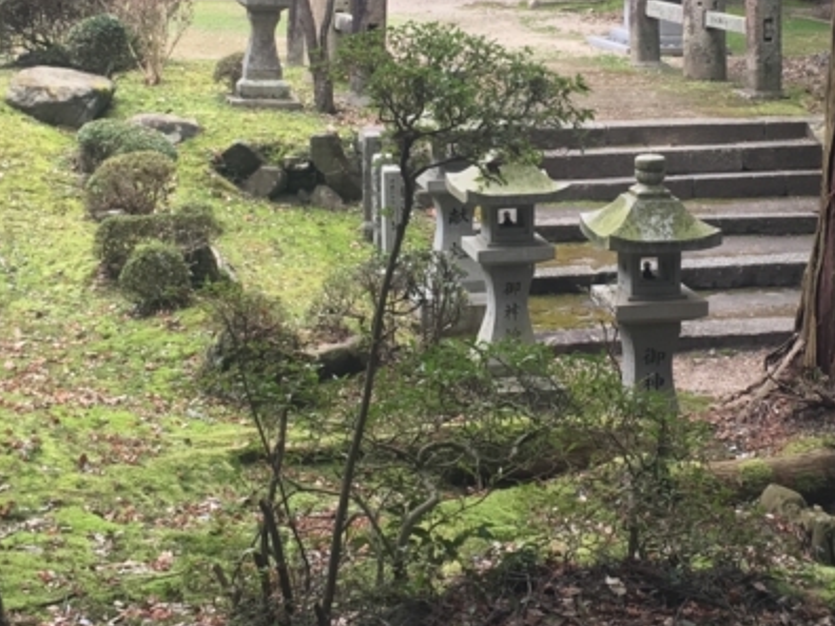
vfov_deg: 19.5
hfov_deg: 25.9
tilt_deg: -7.1
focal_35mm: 75
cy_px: 152
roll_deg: -0.4
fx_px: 1809
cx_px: 542
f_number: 2.2
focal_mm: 4.15
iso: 40
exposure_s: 1/120
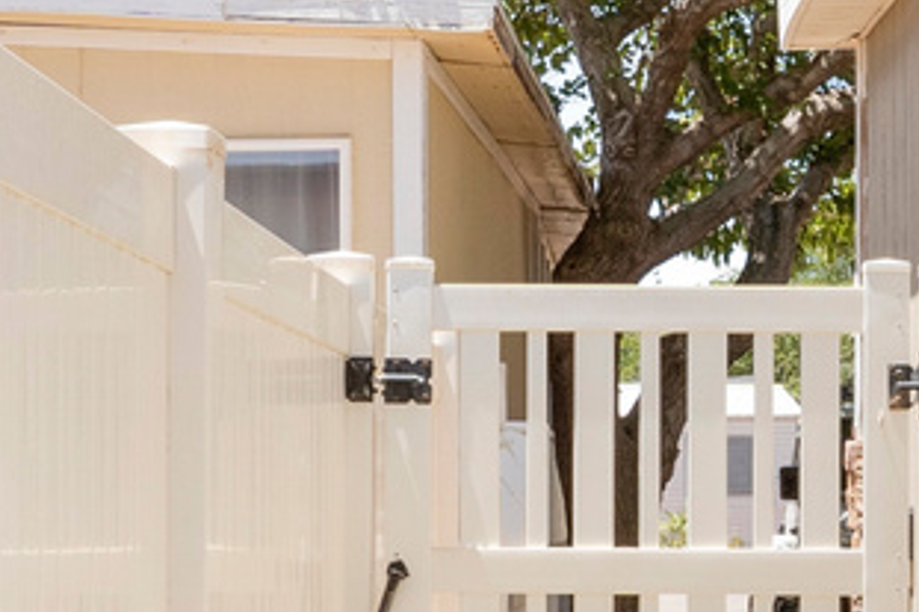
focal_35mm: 112
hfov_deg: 18.2
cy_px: 544
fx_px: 2857
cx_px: 677
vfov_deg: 12.1
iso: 250
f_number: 9
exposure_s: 1/640
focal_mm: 17
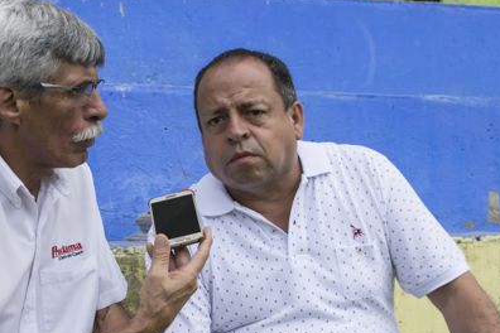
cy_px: 206
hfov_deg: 28.0
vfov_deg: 18.9
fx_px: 1000
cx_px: 215
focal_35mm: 72
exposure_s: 1/250
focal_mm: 38
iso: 250
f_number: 8
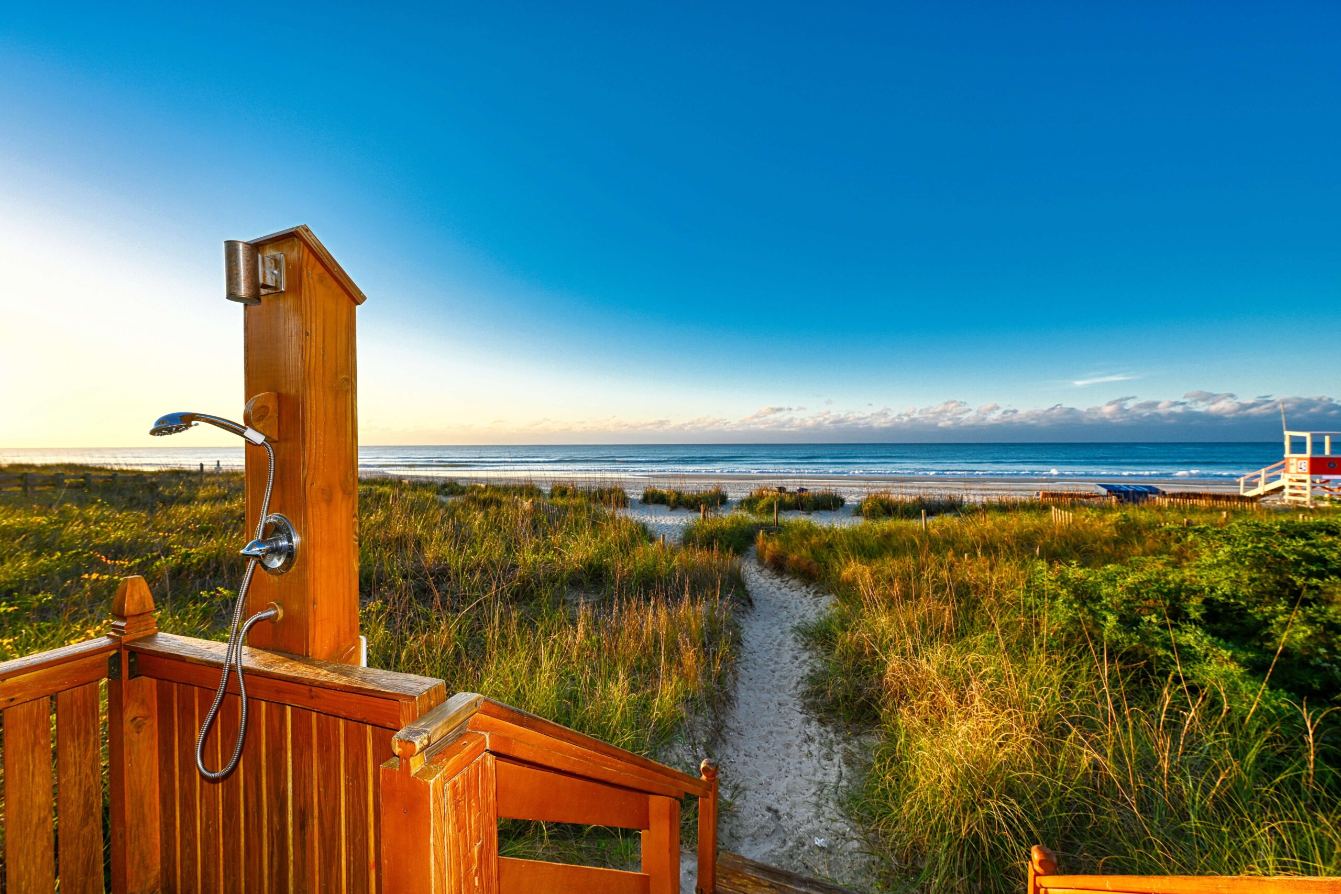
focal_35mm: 14
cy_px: 447
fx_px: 521
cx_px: 670
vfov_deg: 81.2
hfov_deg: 104.3
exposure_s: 1/100
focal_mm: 14
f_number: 7.1
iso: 100
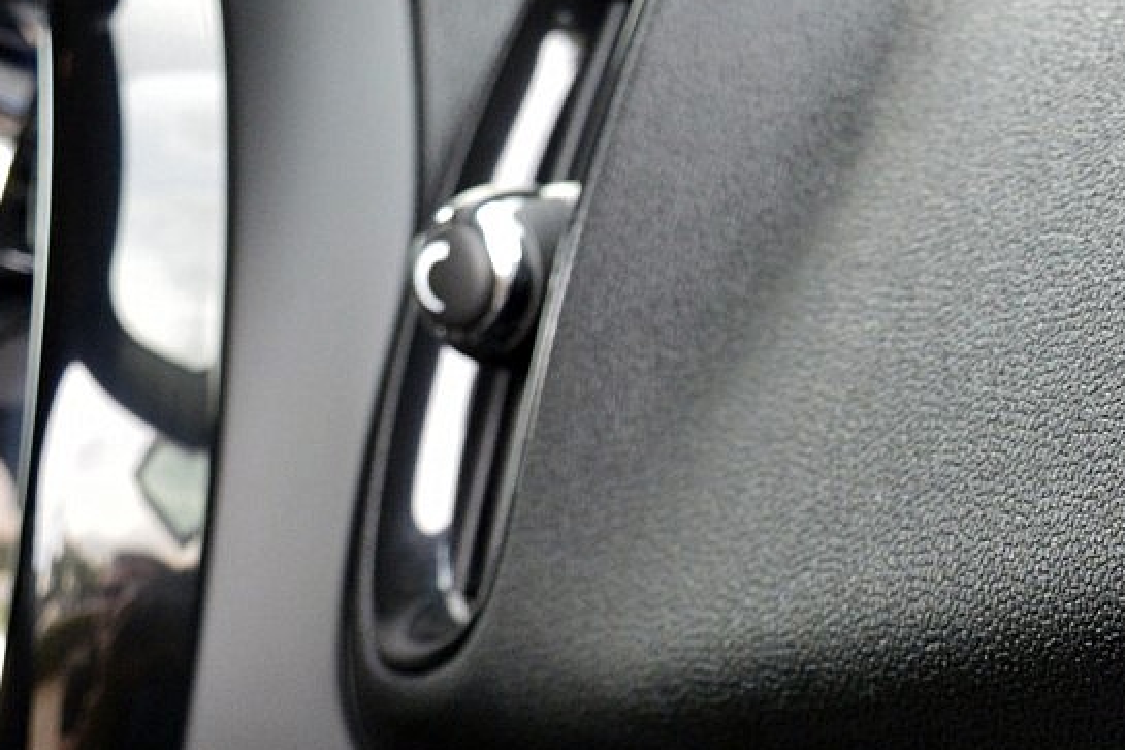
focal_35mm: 138
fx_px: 4326
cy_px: 833
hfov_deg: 14.2
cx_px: 1511
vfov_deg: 9.8
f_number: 8
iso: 800
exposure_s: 1/60
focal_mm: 31
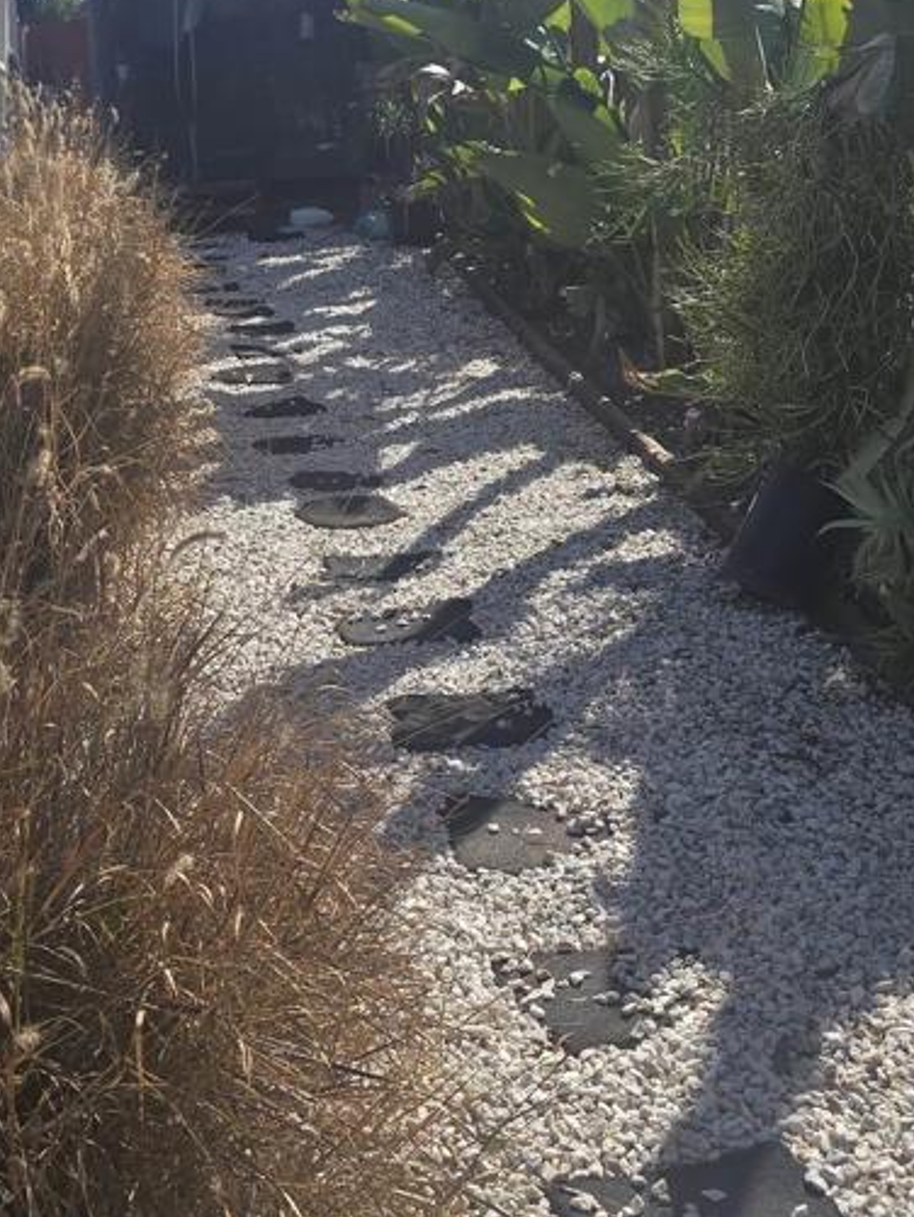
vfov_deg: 40.2
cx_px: 255
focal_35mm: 47
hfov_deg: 30.5
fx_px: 1654
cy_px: 469
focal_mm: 6.3
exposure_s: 1/775
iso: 12
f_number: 1.7
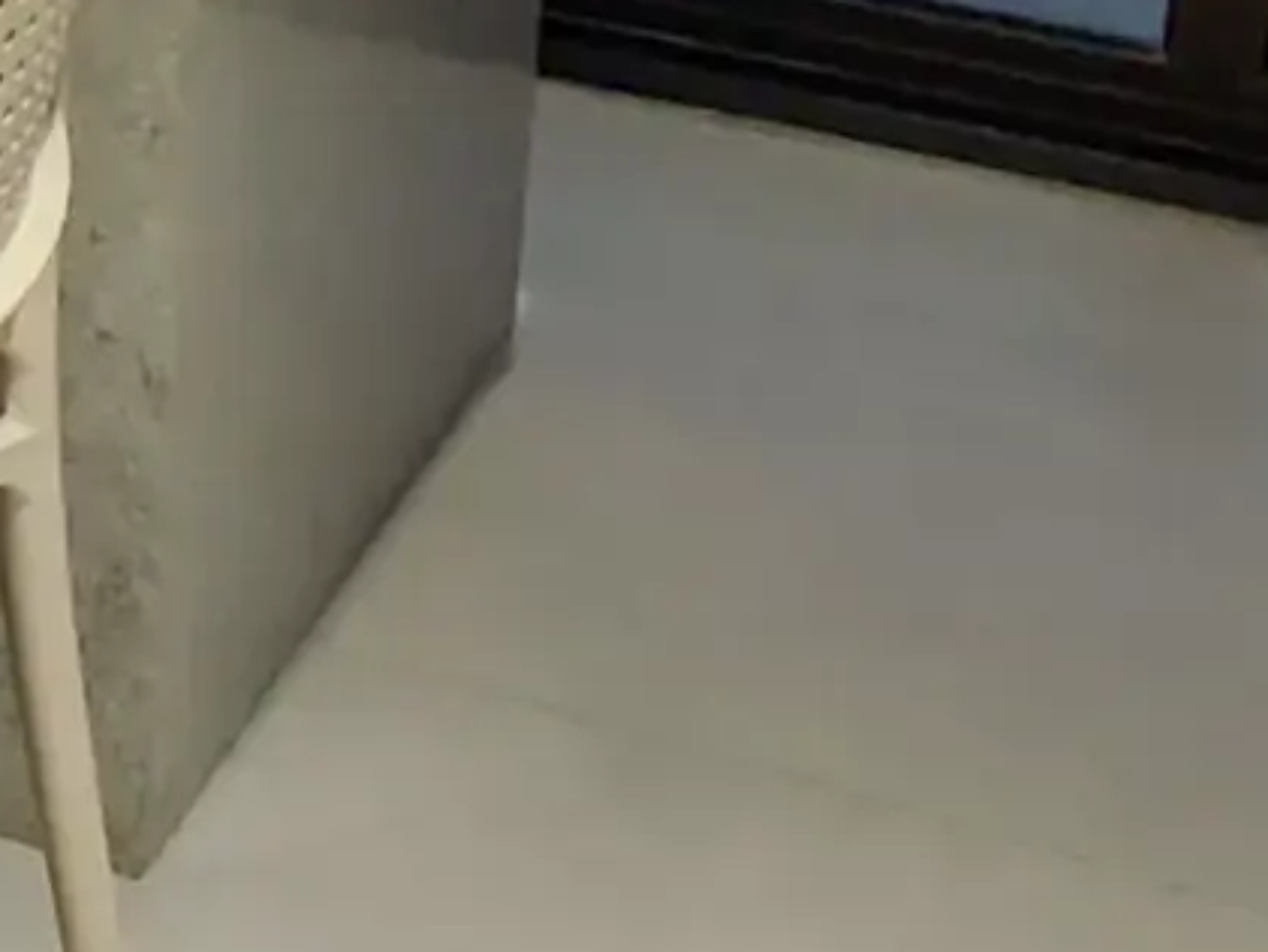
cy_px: -738
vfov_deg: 11.7
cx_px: -1093
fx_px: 4287
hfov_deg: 14.5
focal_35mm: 117
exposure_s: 1/40
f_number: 2.2
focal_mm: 1.65
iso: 55
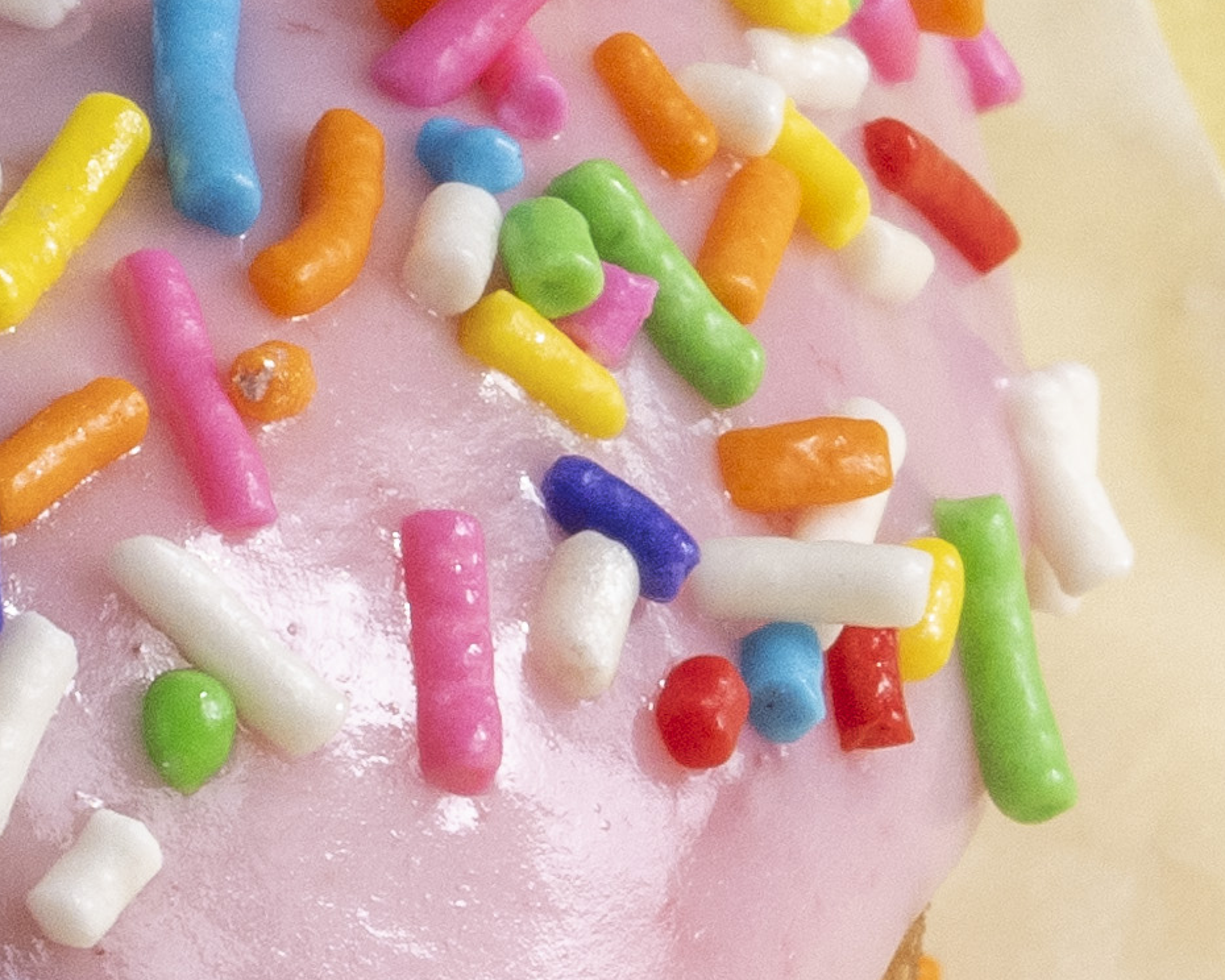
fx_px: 21137
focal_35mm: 583
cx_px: -823
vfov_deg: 2.7
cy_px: 1172
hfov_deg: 3.3
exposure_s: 1/30
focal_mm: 70
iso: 500
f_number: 18
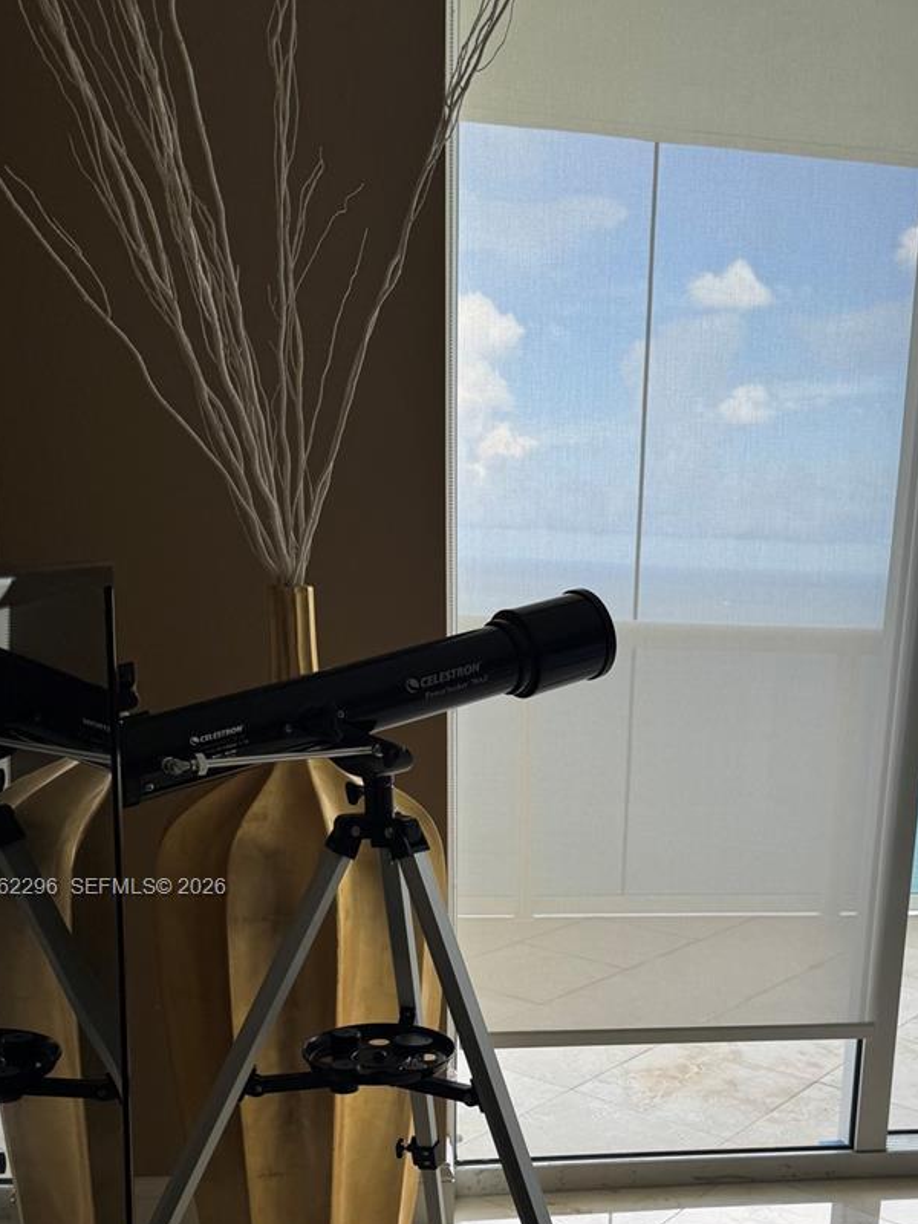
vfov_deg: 49.7
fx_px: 1273
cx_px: 632
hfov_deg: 39.1
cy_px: 889
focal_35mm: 36
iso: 80
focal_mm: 6.76
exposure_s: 1/364
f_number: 1.78
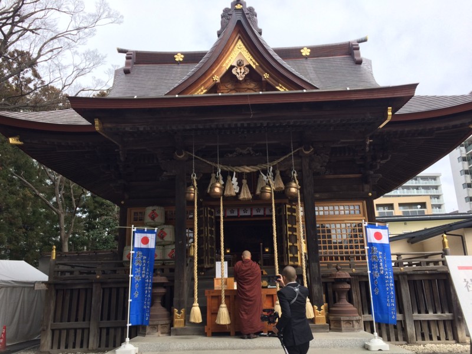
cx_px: 236
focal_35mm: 29
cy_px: 177
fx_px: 395
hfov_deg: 61.7
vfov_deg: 48.2
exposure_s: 1/774
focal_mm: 4.15
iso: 32
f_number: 2.2
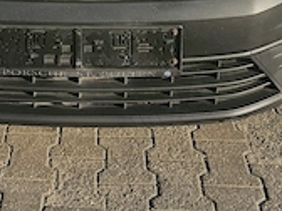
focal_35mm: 82
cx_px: 44
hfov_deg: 23.4
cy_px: -116
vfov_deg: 16.3
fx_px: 668
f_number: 1.7
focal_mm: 6.3
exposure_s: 1/699
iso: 10
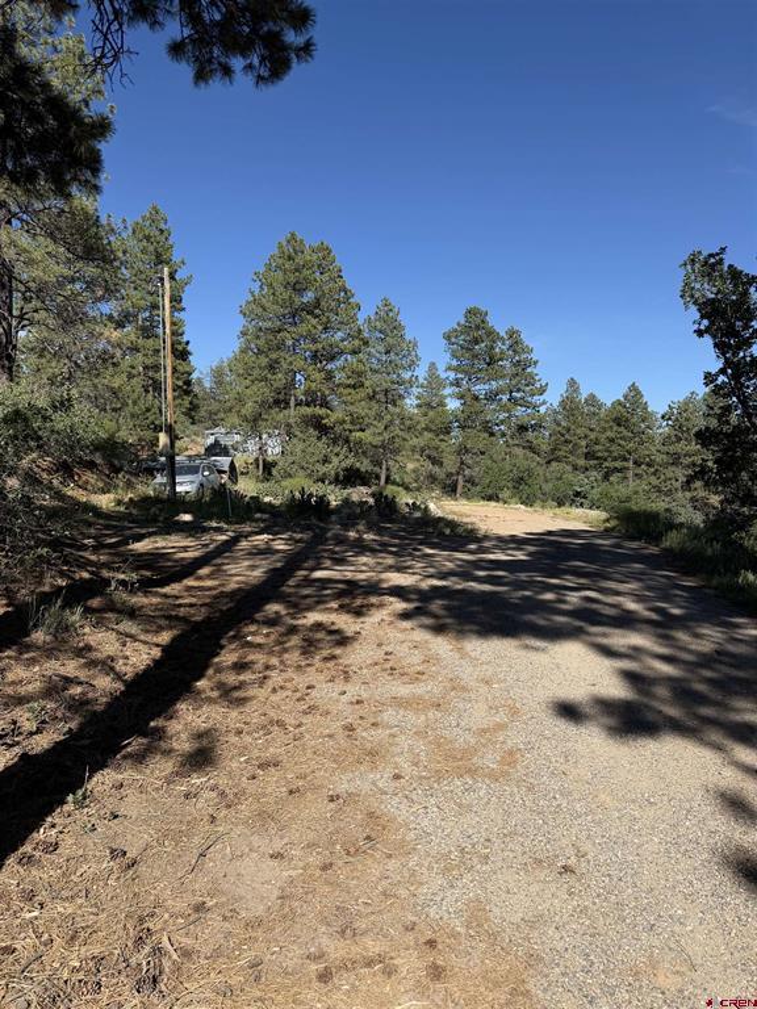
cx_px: 378
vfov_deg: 71.6
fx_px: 700
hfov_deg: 56.8
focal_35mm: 24
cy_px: 504
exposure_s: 1/4975
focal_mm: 6.76
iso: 80
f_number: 1.78
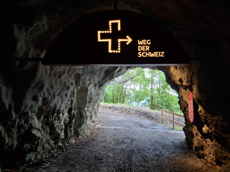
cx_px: 115
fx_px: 166
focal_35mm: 25
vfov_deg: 54.9
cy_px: 86
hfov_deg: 69.4
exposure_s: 1/100
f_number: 1.8
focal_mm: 4.69
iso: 125
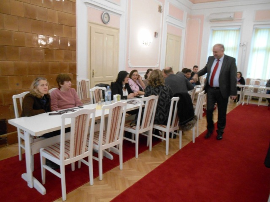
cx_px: 135
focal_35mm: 26
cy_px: 101
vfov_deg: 53.1
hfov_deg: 67.3
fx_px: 203
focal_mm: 4.7
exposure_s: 1/15
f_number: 3.4
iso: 400
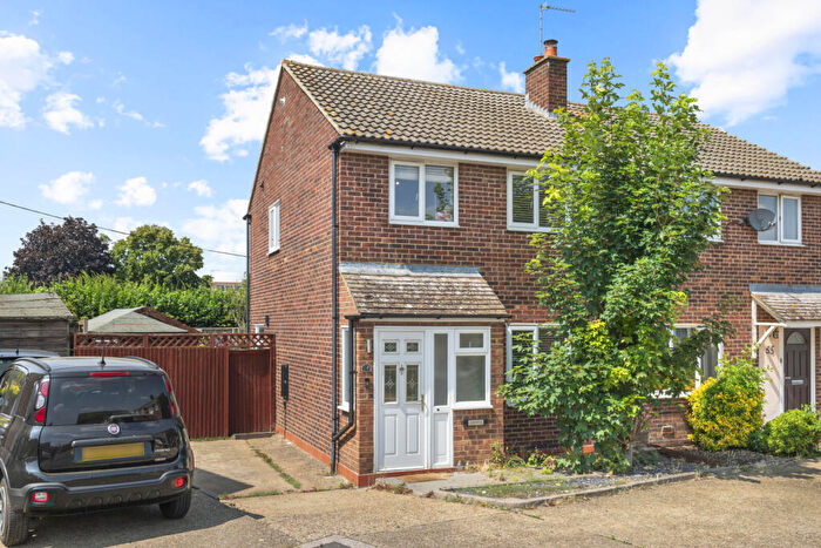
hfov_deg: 60.3
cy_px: 274
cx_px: 410
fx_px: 707
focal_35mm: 31
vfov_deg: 42.3
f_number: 8
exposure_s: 1/160
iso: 320
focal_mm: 31
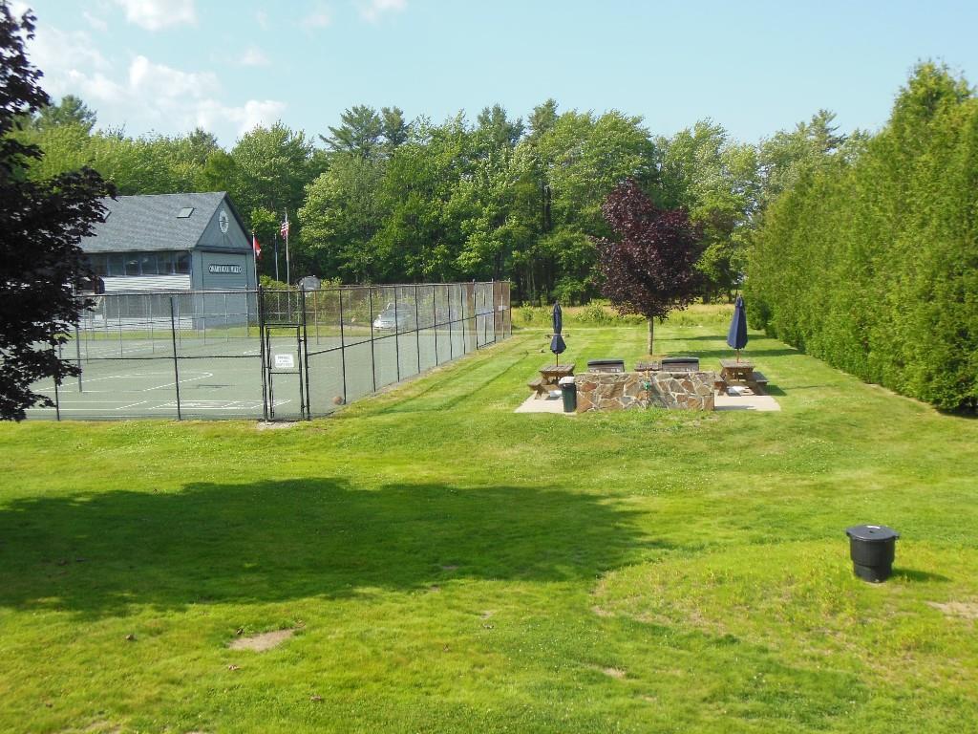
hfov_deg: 49.0
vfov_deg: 37.7
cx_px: 489
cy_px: 367
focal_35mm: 38
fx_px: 1074
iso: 125
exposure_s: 1/640
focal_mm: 6.8
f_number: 3.6
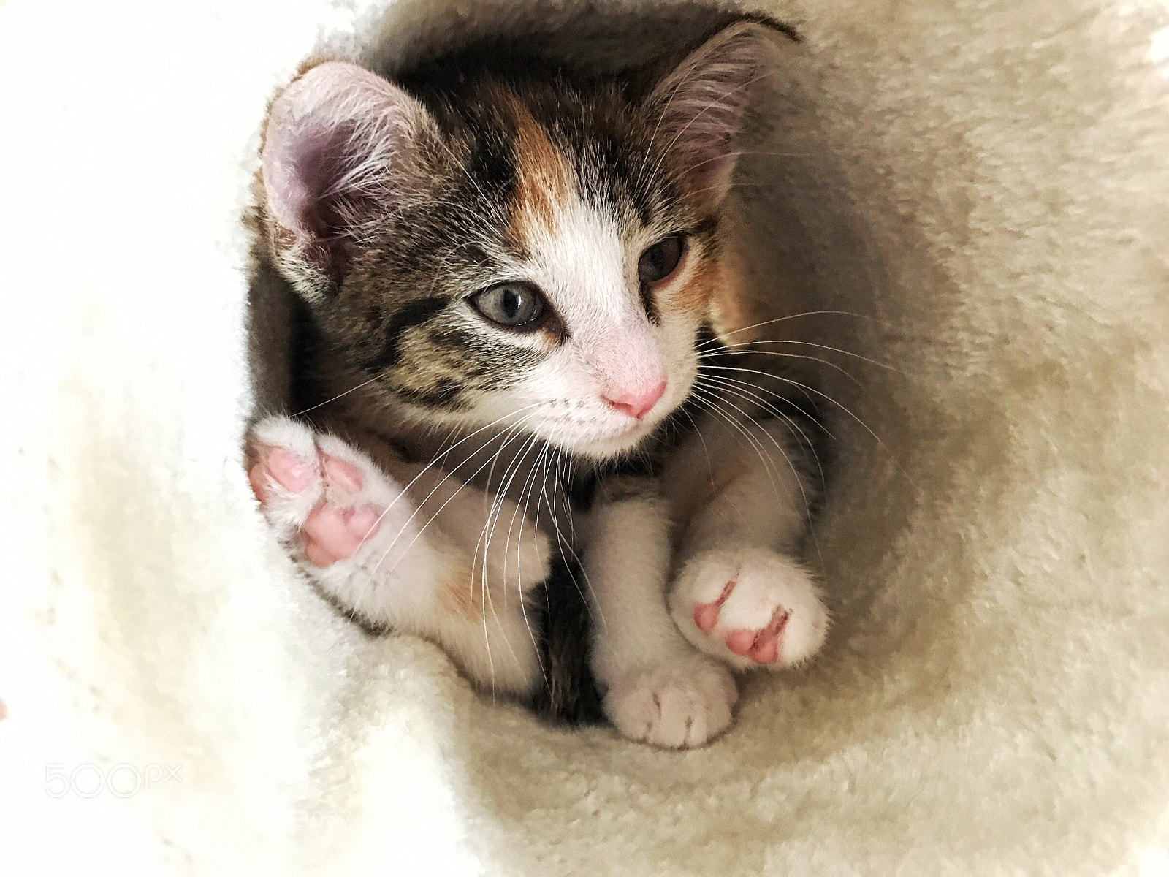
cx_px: 584
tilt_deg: -5.4
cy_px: 438
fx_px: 946
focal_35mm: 28
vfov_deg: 49.7
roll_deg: -2.1
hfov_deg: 63.4
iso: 100
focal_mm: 3.99
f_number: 1.8
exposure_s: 1/4
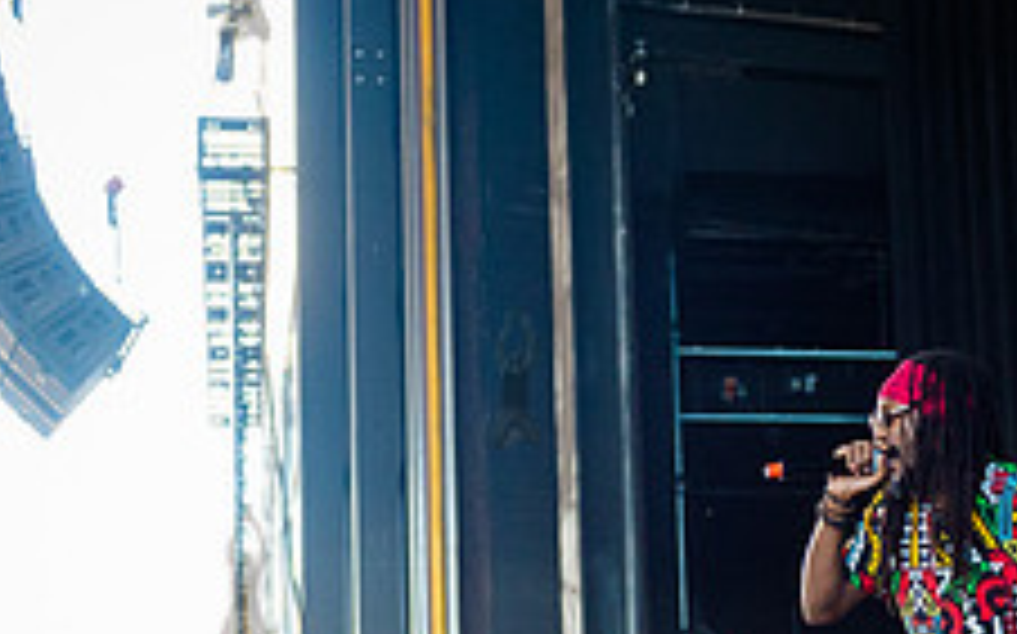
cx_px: 1019
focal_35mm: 102
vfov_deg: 12.6
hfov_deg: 19.8
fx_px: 2826
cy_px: 660
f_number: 2.8
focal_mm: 38
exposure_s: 1/400
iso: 2500
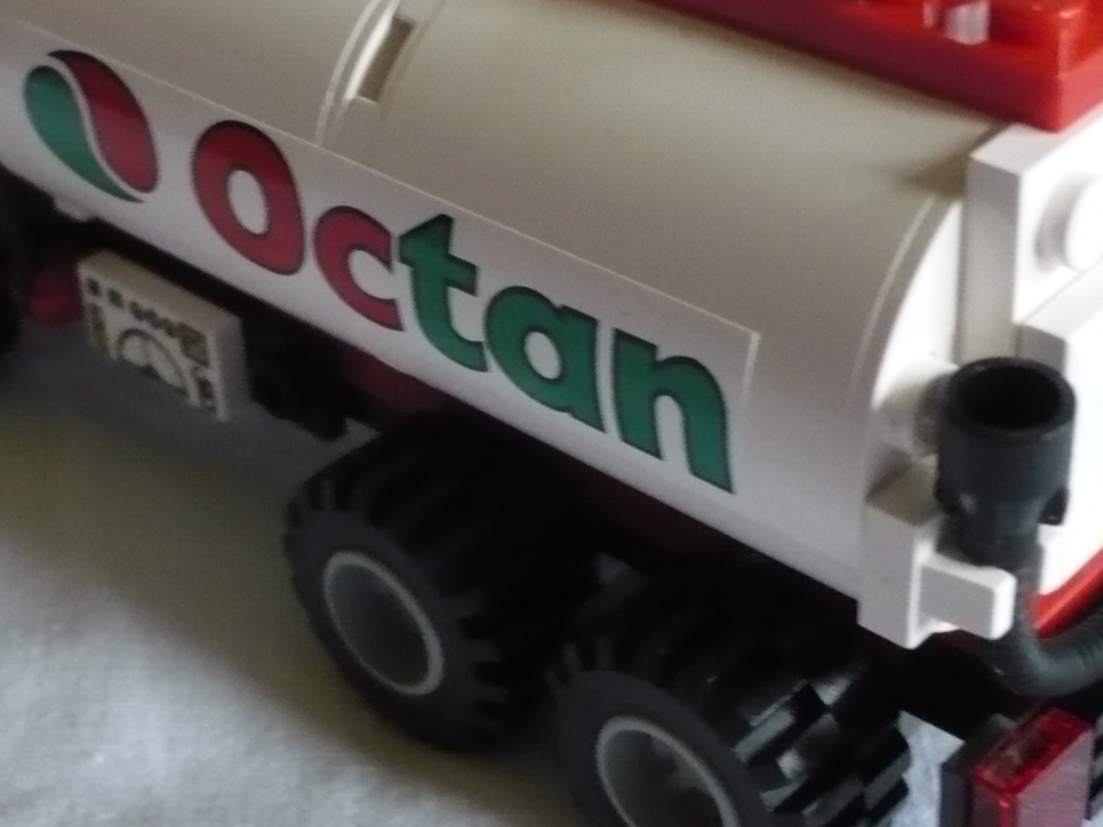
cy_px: 294
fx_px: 2262
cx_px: 478
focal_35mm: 71
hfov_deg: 27.4
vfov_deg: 20.7
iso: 400
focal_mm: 5.8
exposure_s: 1/40
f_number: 2.8
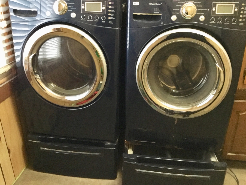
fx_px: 227
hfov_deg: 56.8
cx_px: 125
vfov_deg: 44.1
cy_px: 90
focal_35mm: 32
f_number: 2.4
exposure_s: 1/15
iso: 320
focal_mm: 3.3
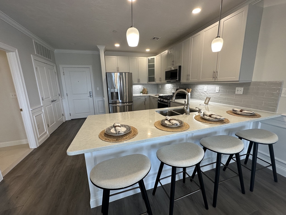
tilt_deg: -11.9
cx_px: 143
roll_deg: +1.4
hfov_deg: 102.1
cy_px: 108
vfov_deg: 85.7
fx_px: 116
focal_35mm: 14
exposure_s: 1/120
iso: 125
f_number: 2.2
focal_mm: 2.22
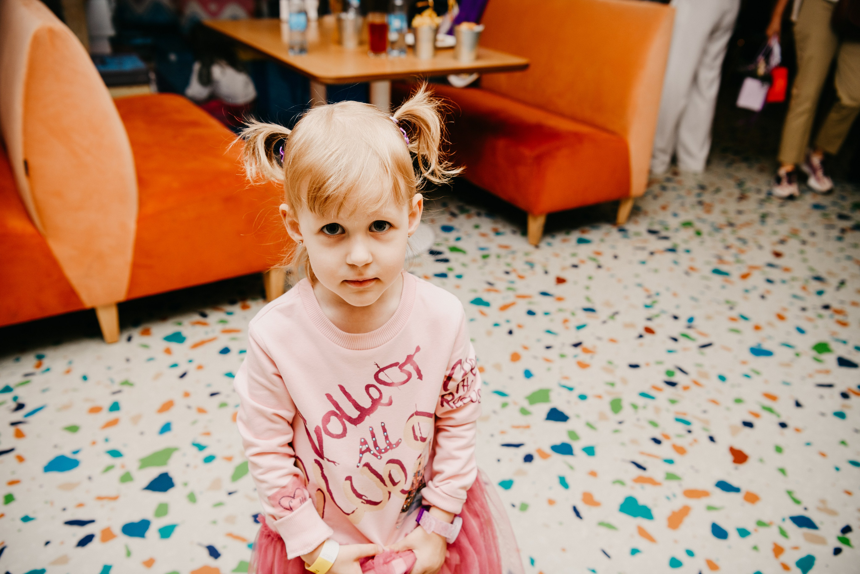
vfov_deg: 42.3
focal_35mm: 31
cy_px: 287
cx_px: 430
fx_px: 741
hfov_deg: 60.3
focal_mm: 31
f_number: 4
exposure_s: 1/160
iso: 200
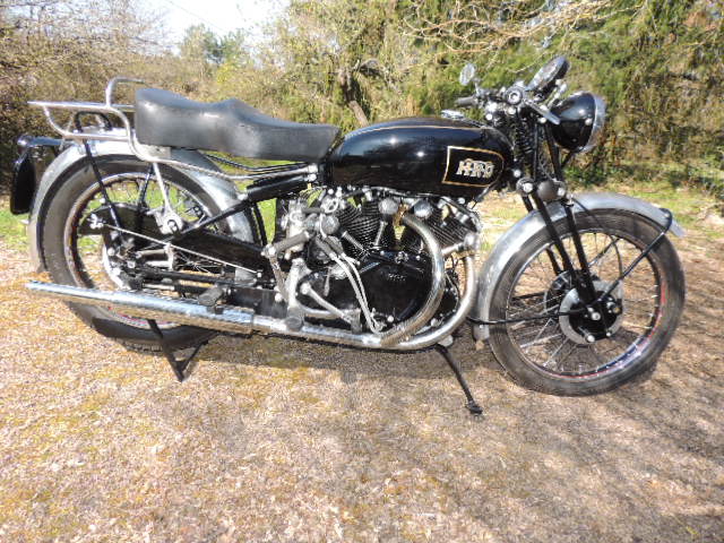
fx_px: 502
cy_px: 272
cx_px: 362
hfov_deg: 71.6
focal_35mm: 24
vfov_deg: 56.8
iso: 100
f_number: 3
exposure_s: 1/400
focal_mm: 4.3
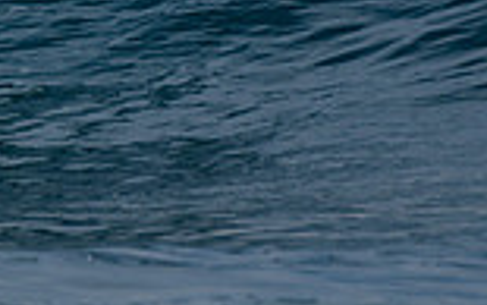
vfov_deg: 0.6
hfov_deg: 0.9
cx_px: -358
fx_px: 31055
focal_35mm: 2339
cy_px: -256
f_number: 5.6
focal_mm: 500
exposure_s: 1/2000
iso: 110
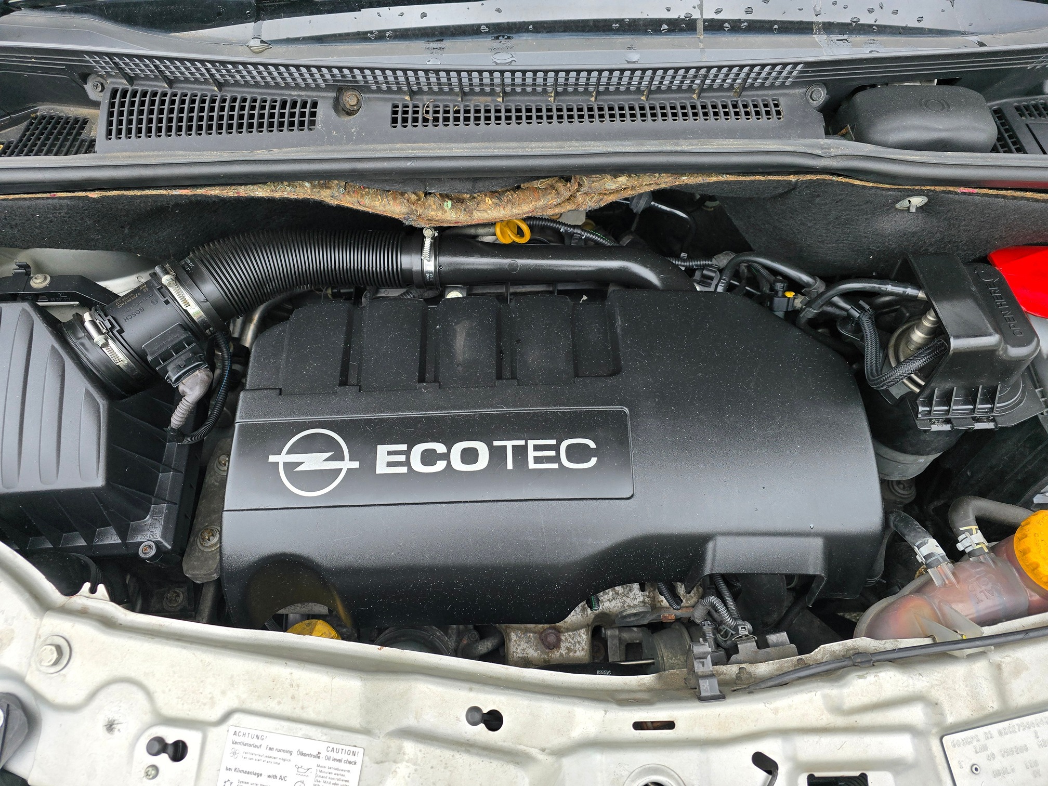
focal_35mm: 23
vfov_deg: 58.9
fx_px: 696
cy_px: 393
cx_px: 524
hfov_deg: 73.9
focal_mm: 6.3
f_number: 1.7
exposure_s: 1/180
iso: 64
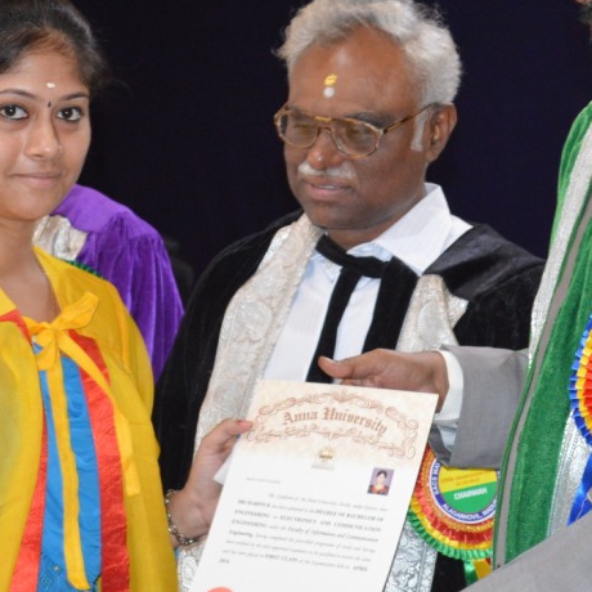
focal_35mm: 156
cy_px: 199
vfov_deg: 11.2
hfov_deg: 11.2
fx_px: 3017
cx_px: 389
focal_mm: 55
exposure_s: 1/60
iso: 2800
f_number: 5.6
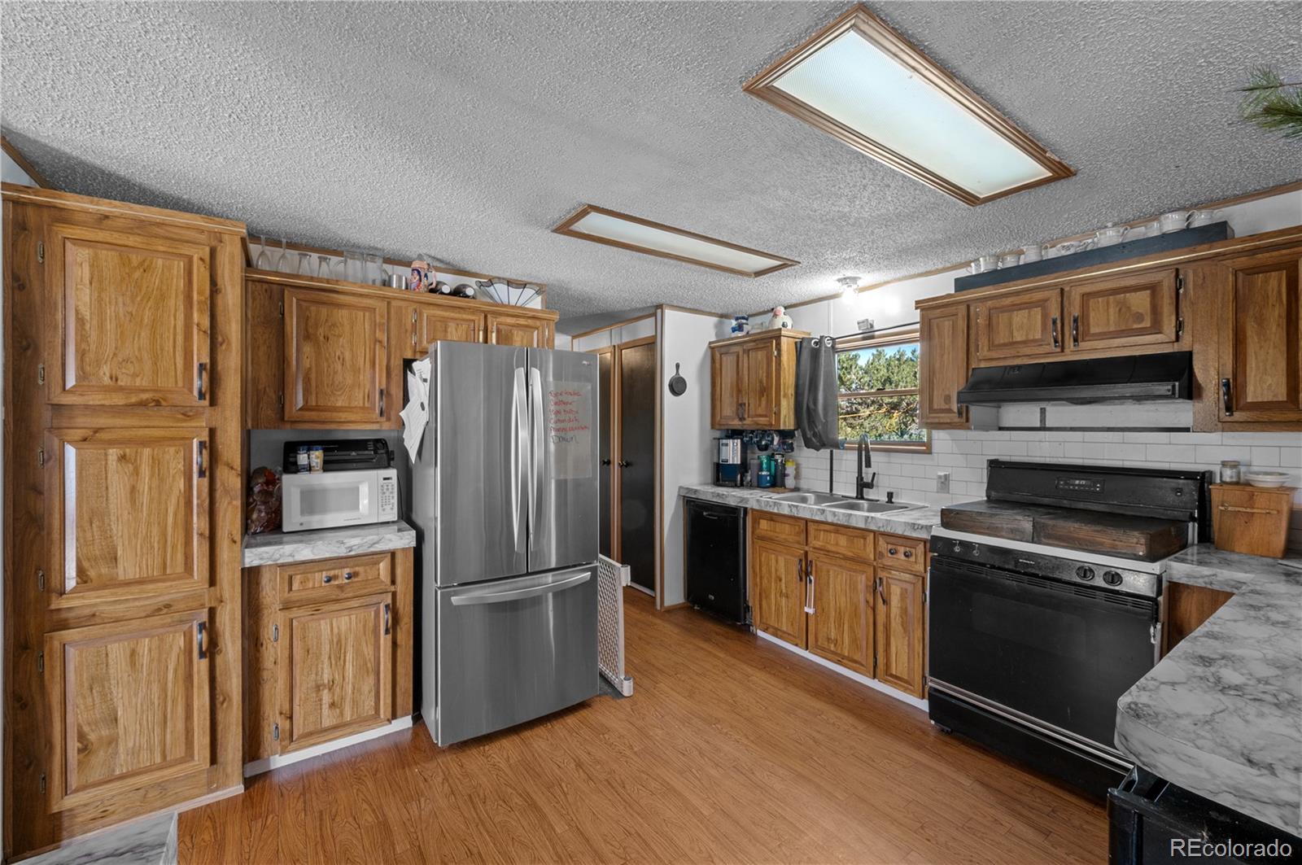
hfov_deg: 104.3
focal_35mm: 14
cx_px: 651
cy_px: 432
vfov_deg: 81.1
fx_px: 506
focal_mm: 14
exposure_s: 1/1.67
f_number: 11
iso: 640
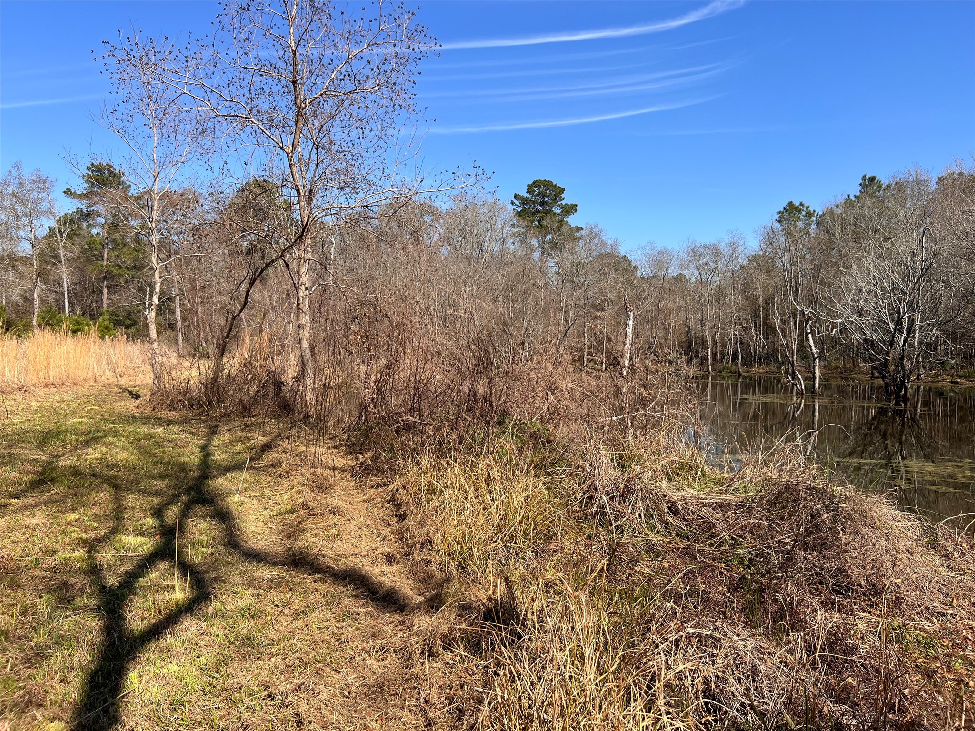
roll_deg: -0.2
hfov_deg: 67.3
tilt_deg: -1.3
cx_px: 488
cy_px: 366
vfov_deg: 53.1
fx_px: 732
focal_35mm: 26
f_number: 1.5
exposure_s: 1/3077
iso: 50
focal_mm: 5.7
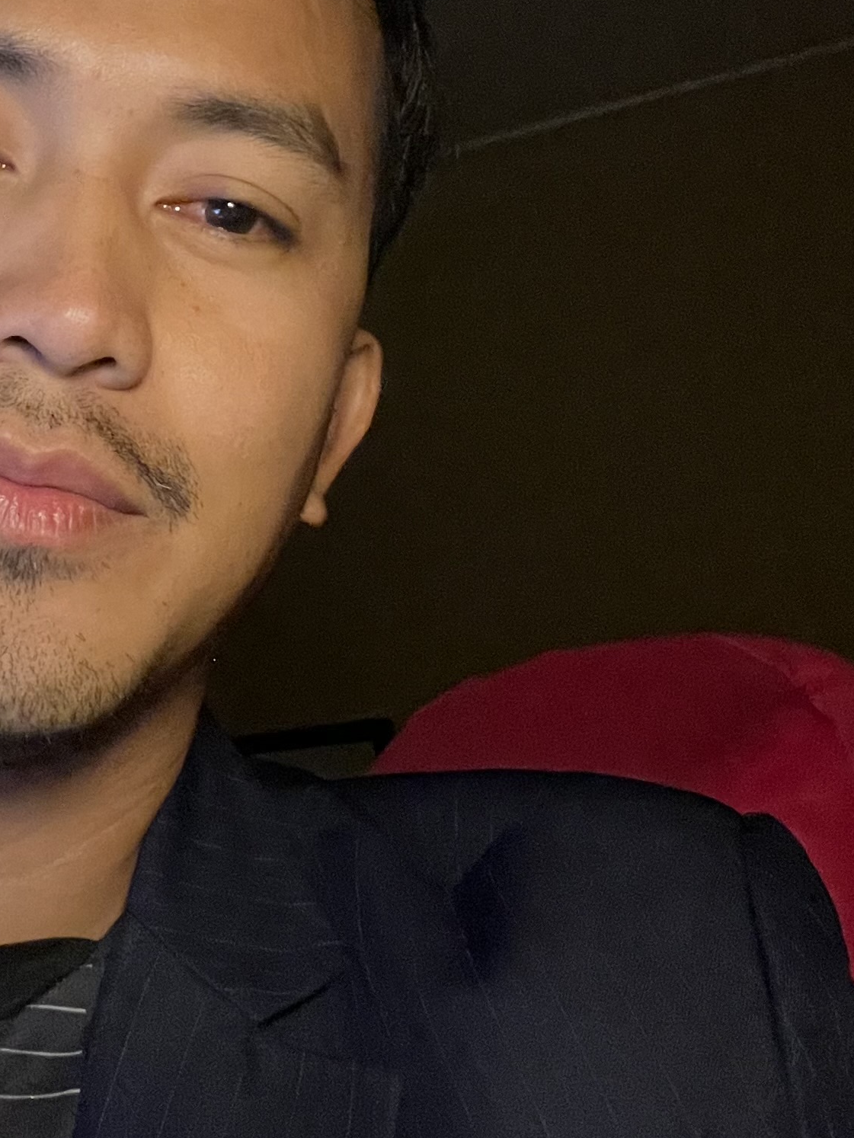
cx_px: 39
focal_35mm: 62
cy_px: 287
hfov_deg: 22.9
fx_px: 2039
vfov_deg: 30.7
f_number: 2.2
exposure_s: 1/24
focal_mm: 2.71
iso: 800
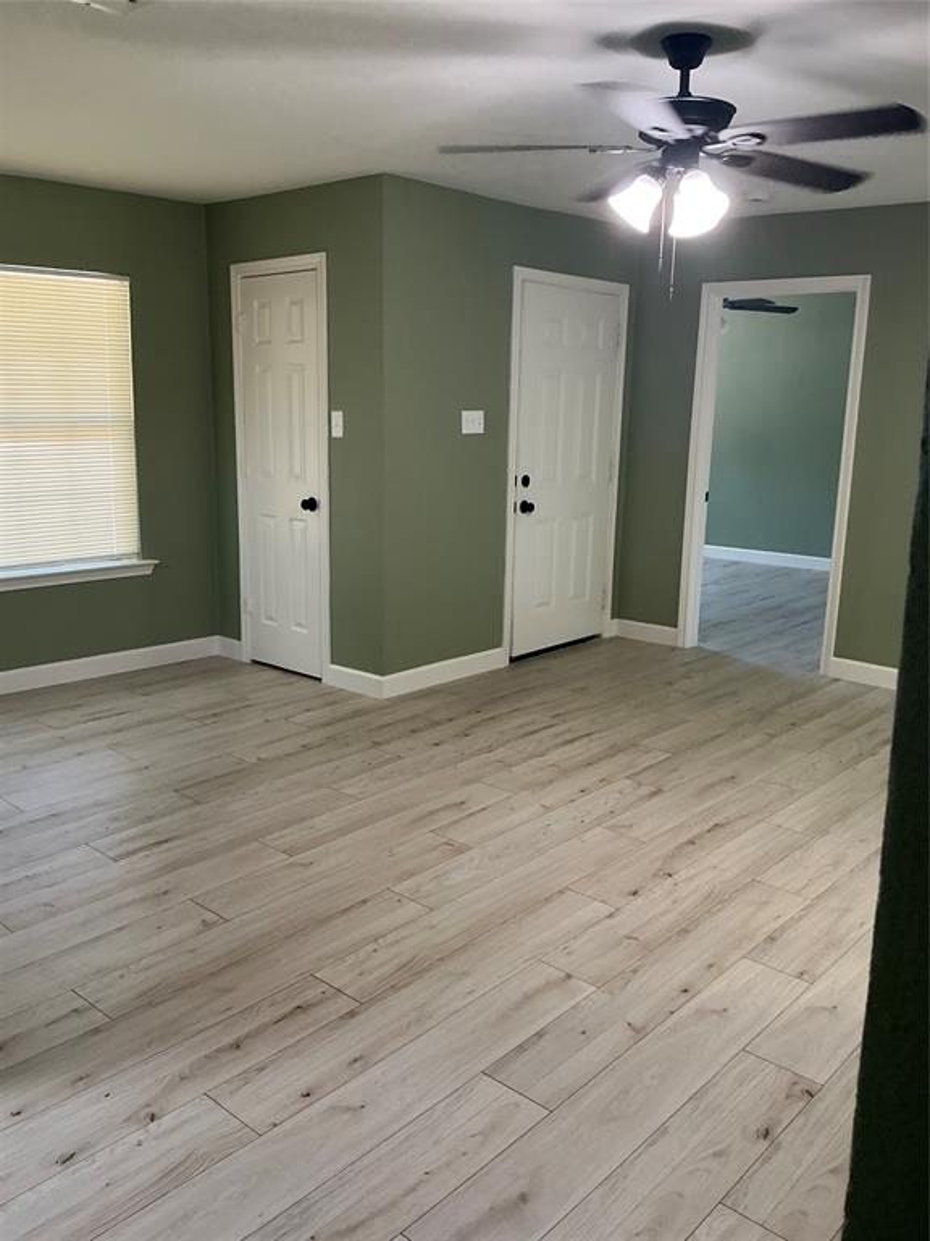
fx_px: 1003
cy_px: 620
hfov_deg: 49.7
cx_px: 465
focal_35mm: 28
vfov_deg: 63.4
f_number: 1.8
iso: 100
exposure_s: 1/60
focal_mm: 3
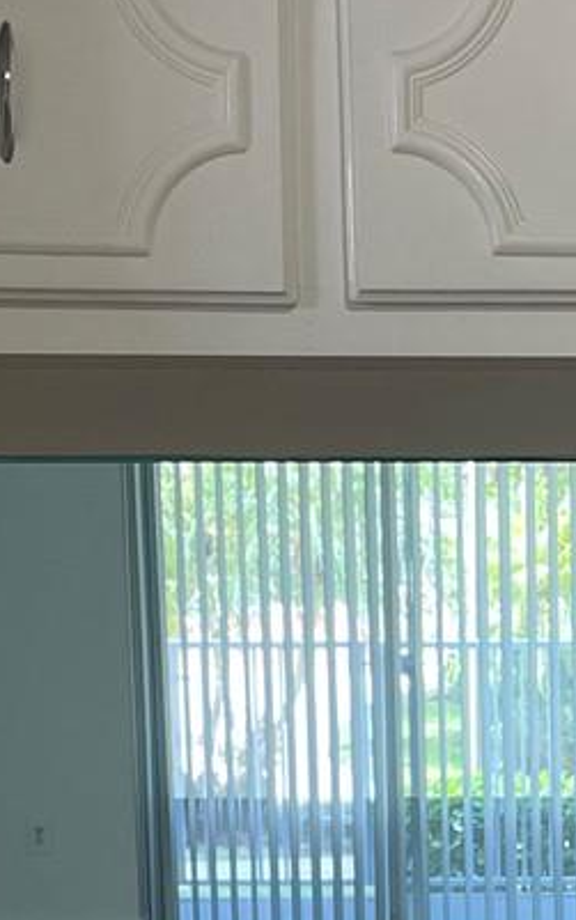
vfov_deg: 18.2
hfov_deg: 11.7
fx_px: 2760
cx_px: 631
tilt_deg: -11.5
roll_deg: -0.2
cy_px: 1032
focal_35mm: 110
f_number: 1.6
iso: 100
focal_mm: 5.1
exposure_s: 1/120
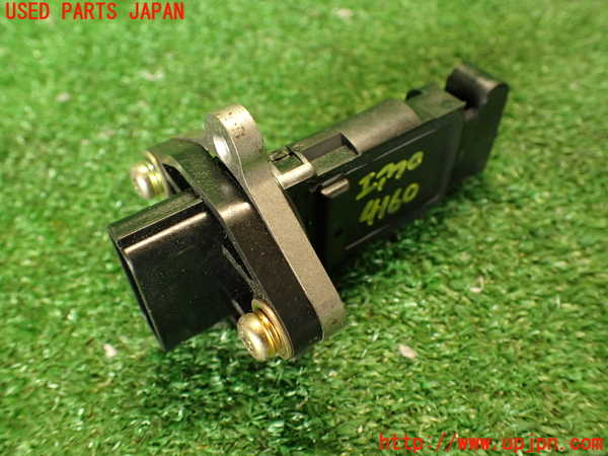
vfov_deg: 46.8
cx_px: 304
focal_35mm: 30
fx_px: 527
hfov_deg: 60.0
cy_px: 228
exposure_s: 1/30
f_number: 2.3
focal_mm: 5.4
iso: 400
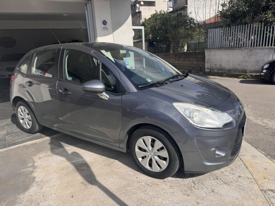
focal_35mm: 24
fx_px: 191
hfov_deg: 71.6
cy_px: 103
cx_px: 138
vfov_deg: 56.8
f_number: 1.78
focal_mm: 6.76
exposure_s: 1/4950
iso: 80
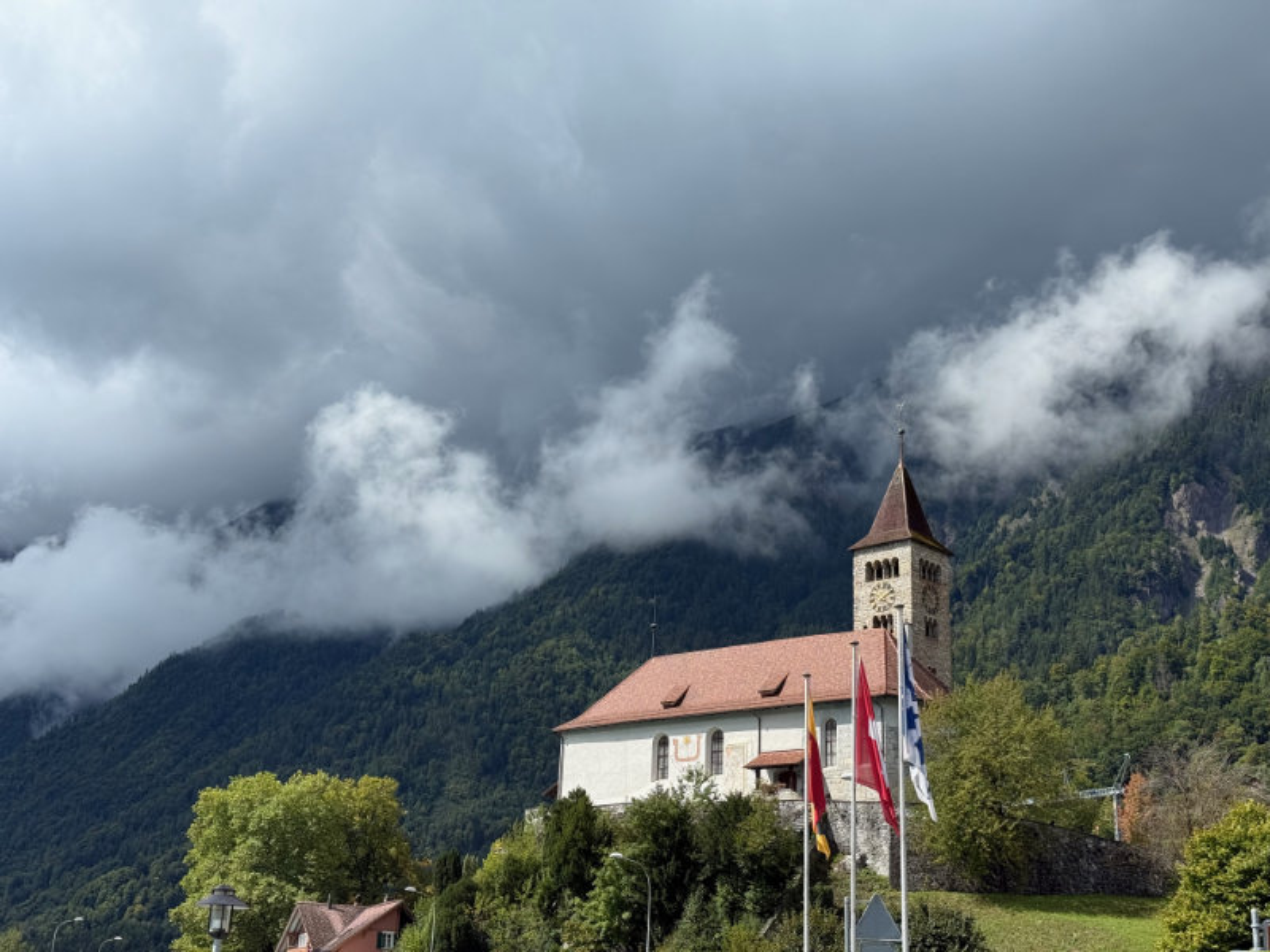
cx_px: 635
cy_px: 476
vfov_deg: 30.3
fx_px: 1761
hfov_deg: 39.7
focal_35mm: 48
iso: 64
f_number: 1.8
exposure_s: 1/4587
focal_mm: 6.8
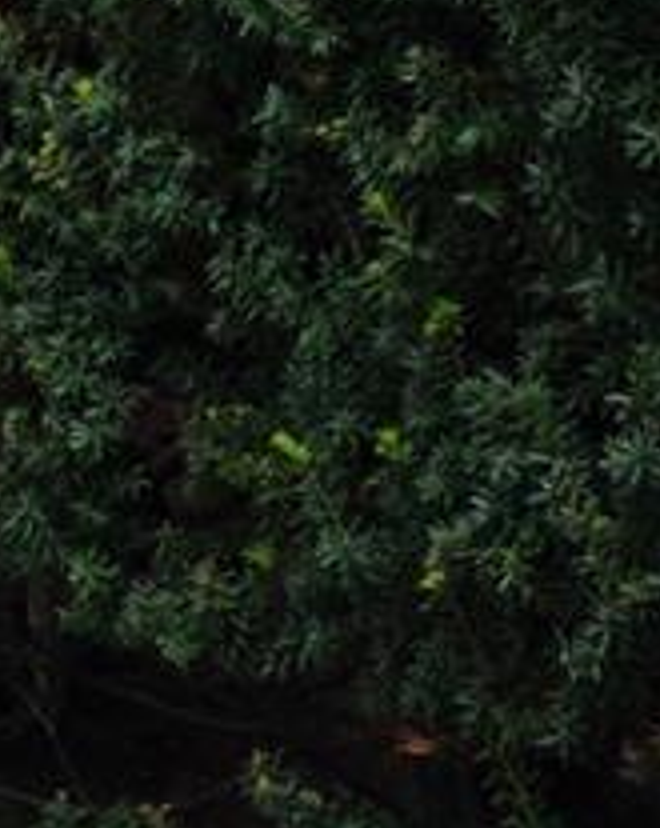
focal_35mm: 163
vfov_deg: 11.6
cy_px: -228
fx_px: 3989
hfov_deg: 8.5
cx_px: -986
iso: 80
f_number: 1.7
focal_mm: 6.3
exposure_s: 1/1894
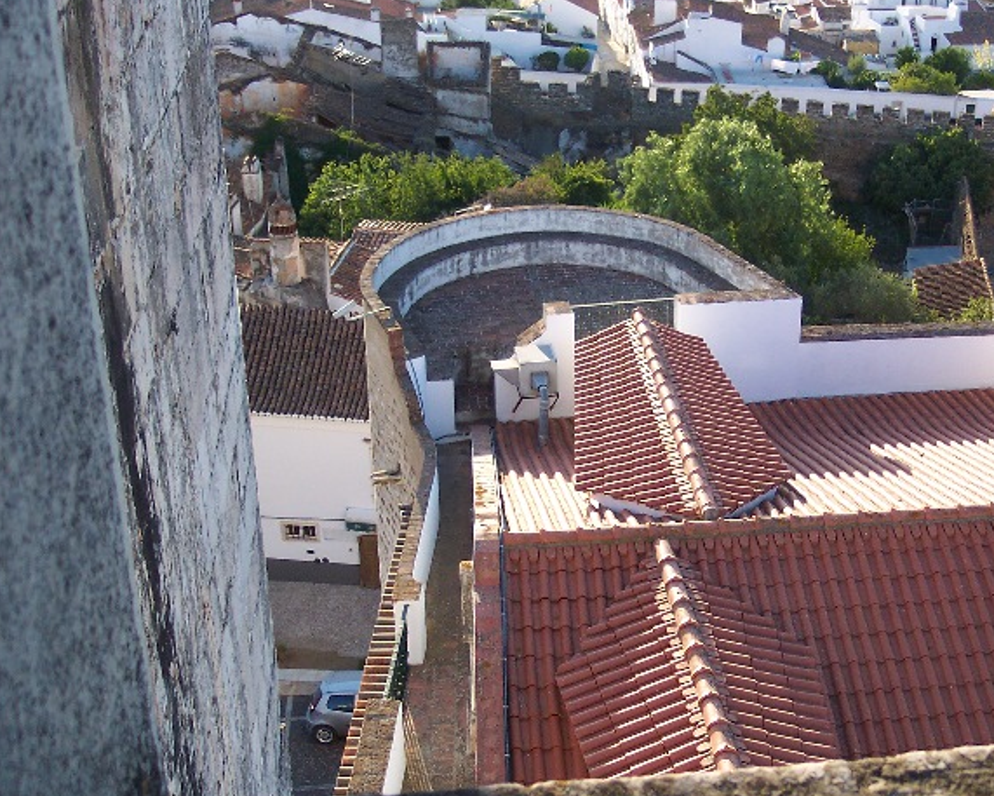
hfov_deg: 35.5
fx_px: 1530
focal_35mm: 52
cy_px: 411
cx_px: 691
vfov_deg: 29.1
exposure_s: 1/500
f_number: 2.8
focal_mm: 8
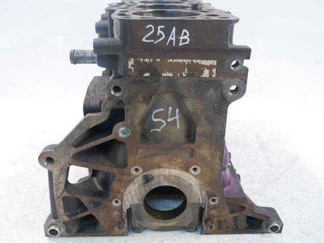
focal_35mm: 32
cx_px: 162
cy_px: 122
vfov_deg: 44.2
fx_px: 300
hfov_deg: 56.8
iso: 1250
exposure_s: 1/60
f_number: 4
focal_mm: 16
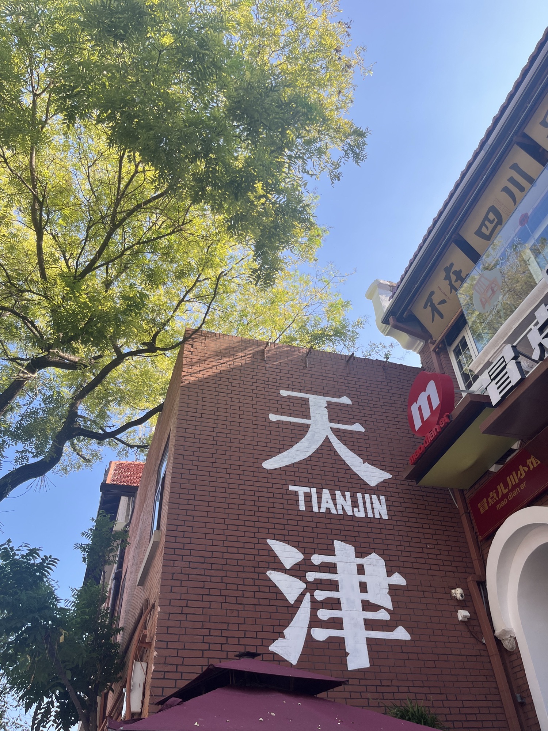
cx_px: 274
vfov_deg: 67.3
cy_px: 366
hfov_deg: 53.1
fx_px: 549
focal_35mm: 26
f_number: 1.6
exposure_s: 1/751
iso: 50
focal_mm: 5.1
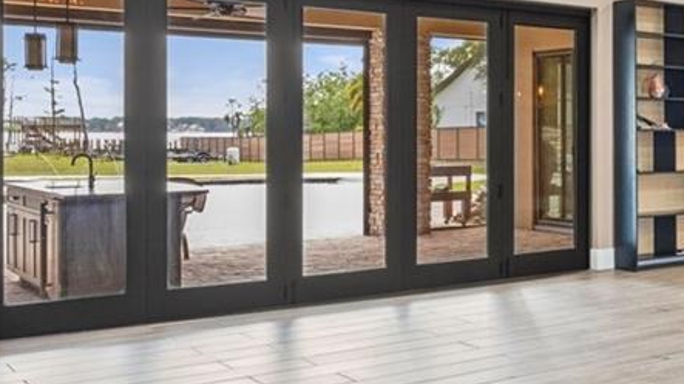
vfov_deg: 22.6
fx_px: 961
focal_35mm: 53
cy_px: 148
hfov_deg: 34.9
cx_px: 709
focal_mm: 14
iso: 400
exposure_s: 1/3
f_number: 8
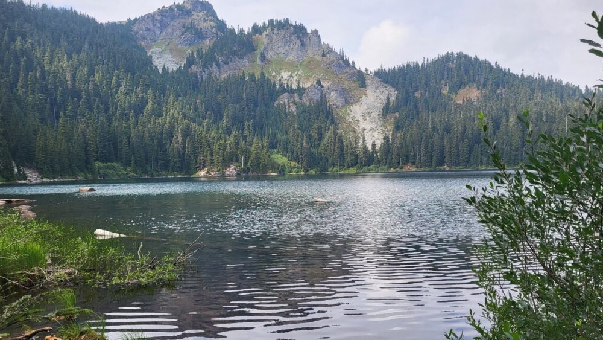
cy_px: 193
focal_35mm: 29
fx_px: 464
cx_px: 296
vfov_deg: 40.1
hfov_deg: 66.0
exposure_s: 1/1667
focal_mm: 5.4
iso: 40
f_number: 1.8
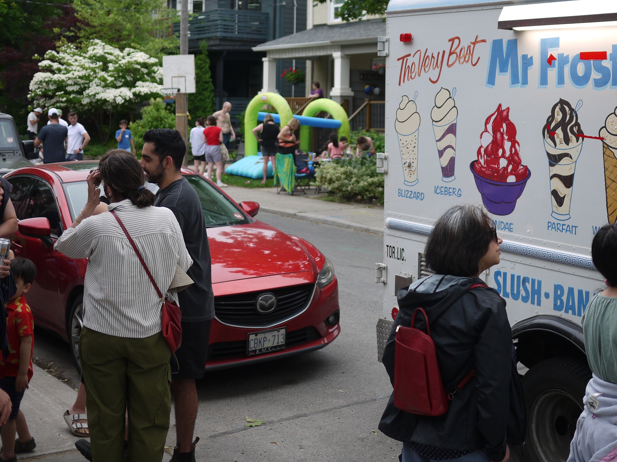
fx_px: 1052
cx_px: 400
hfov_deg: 32.5
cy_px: 147
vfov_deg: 24.7
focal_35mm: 59
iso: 100
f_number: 1.8
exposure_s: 1/800
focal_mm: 20
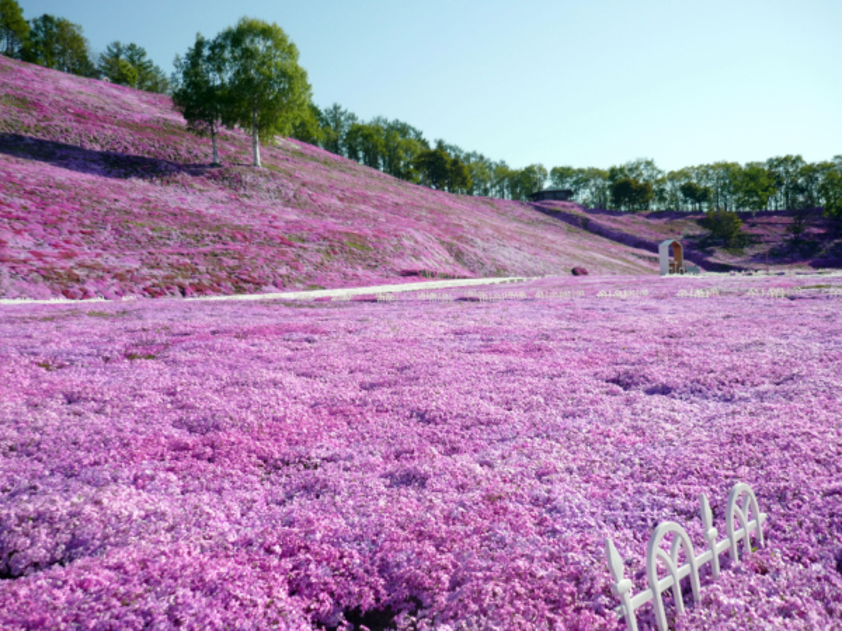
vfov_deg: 42.9
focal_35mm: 33
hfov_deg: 55.4
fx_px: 803
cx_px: 421
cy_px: 316
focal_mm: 5.5
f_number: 8
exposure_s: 1/200
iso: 100
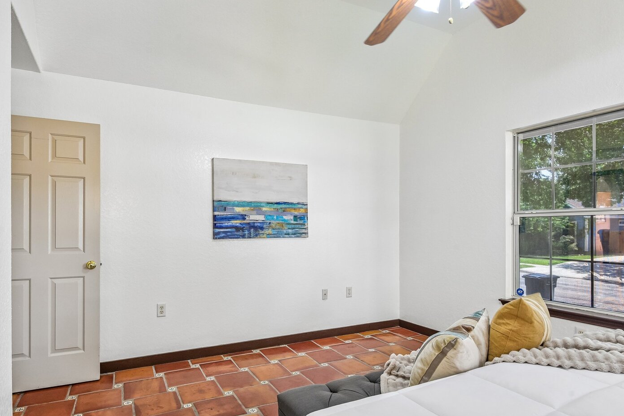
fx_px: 364
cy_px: 228
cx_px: 277
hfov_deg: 80.9
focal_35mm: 21
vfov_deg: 59.4
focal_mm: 18
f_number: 8
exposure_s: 1/20
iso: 560
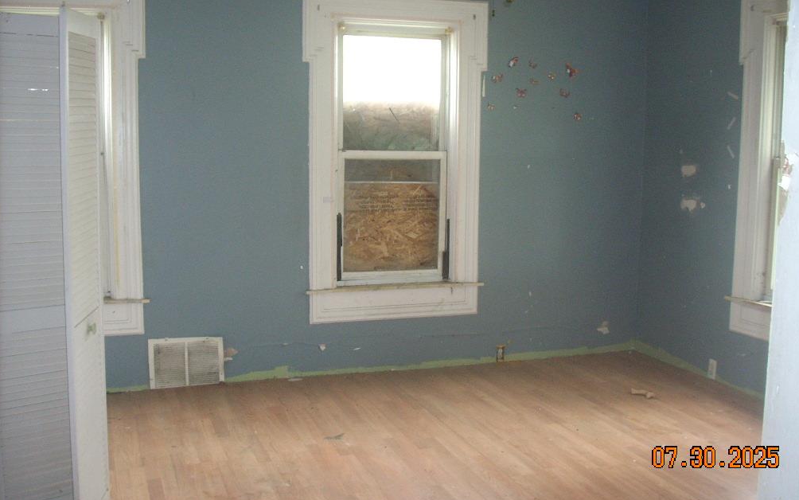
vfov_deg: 32.0
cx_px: 407
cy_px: 216
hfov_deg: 49.3
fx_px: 871
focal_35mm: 40
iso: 200
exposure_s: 1/30
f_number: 2.8
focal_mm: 6.2
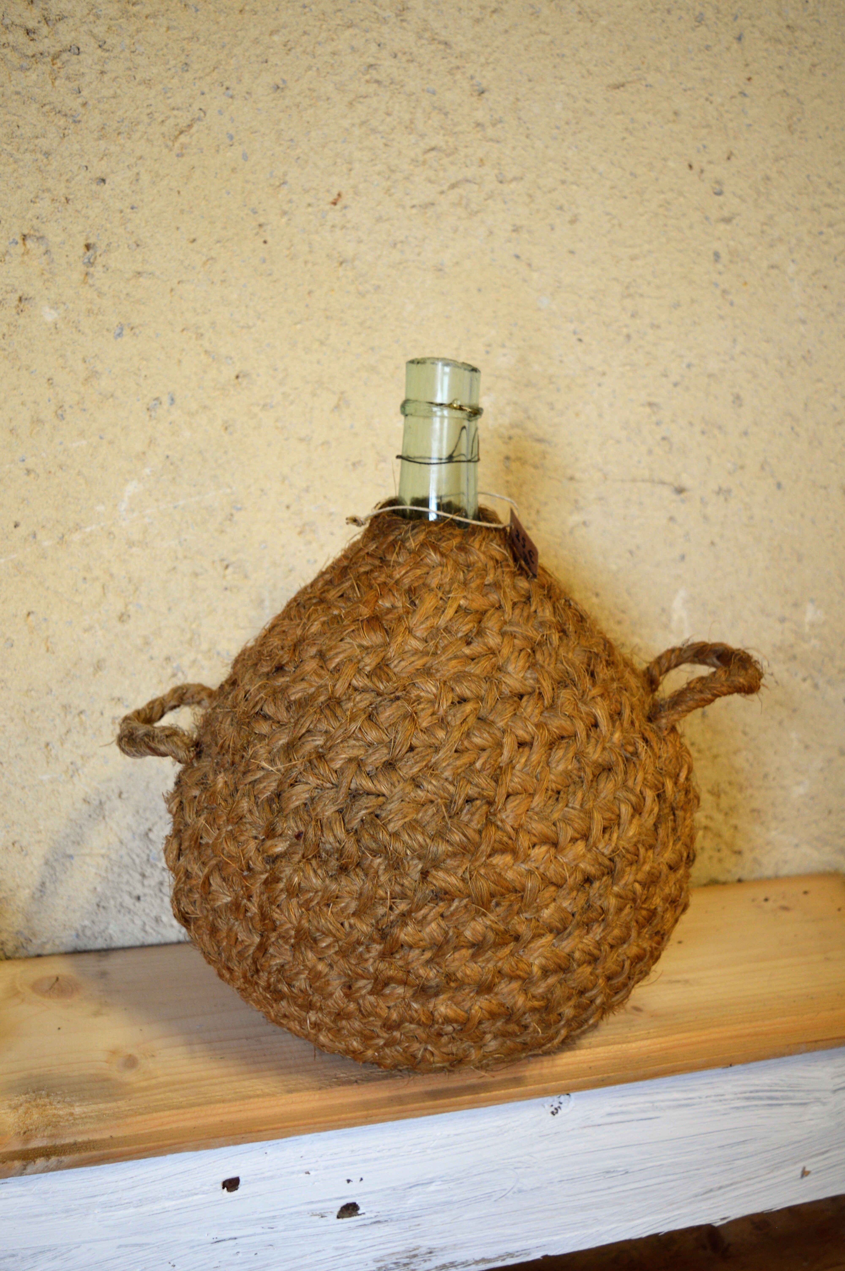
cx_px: 422
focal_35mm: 38
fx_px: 1323
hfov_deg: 35.4
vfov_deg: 51.3
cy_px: 636
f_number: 4
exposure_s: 1/15
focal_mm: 25
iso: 400
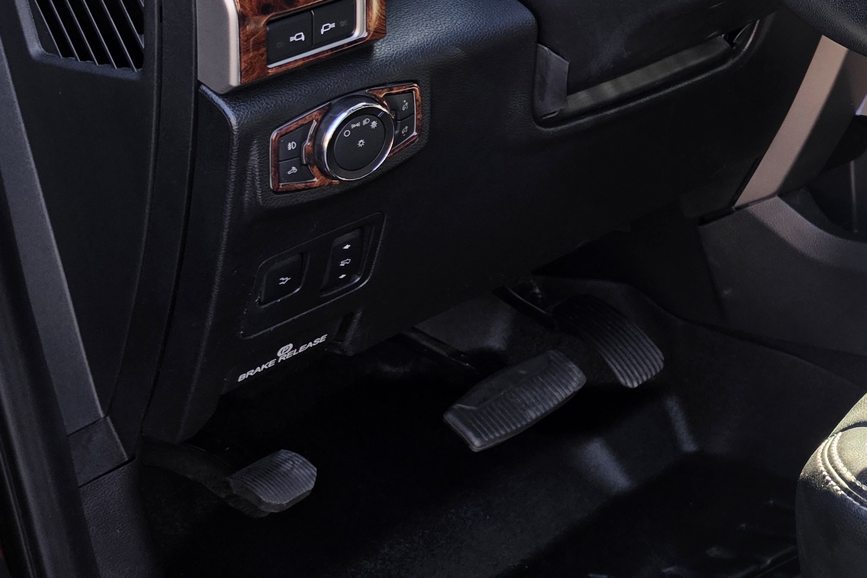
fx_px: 1565
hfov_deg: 27.9
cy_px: 116
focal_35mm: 65
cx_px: 982
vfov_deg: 20.7
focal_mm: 6.5
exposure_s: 1/359
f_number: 1.4
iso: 25
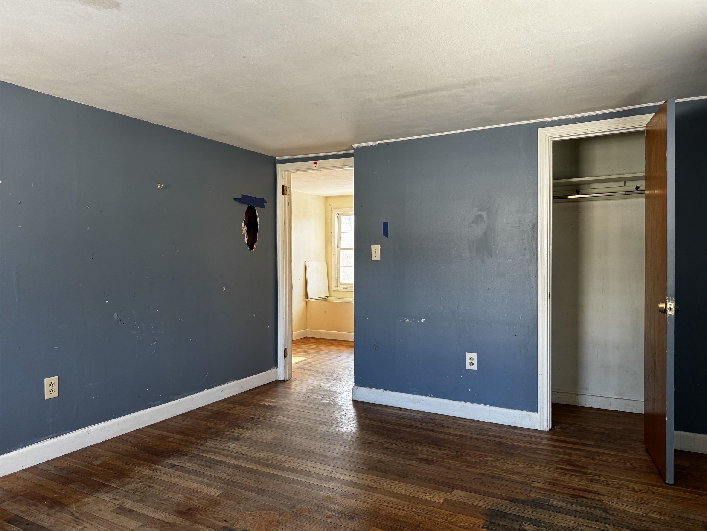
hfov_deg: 71.6
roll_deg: -0.9
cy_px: 266
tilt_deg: -2.2
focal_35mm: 24
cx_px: 354
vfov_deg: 56.8
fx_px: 490
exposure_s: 1/121
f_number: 1.78
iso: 160
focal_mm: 6.76
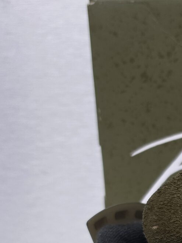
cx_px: 335
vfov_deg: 20.7
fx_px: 624
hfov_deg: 14.4
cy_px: 286
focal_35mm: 89
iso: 125
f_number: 1.4
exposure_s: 1/100
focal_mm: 6.5
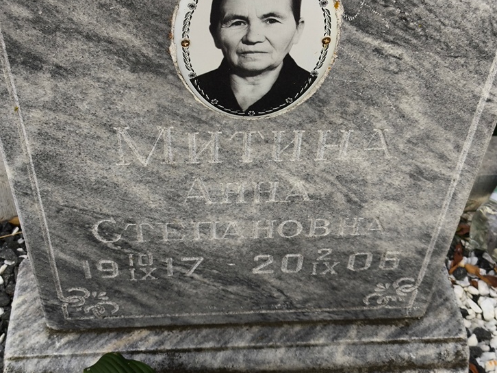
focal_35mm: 55
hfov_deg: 34.9
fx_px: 790
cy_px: 170
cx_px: 247
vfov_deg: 26.6
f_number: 1.7
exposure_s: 1/155
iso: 50
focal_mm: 4.71
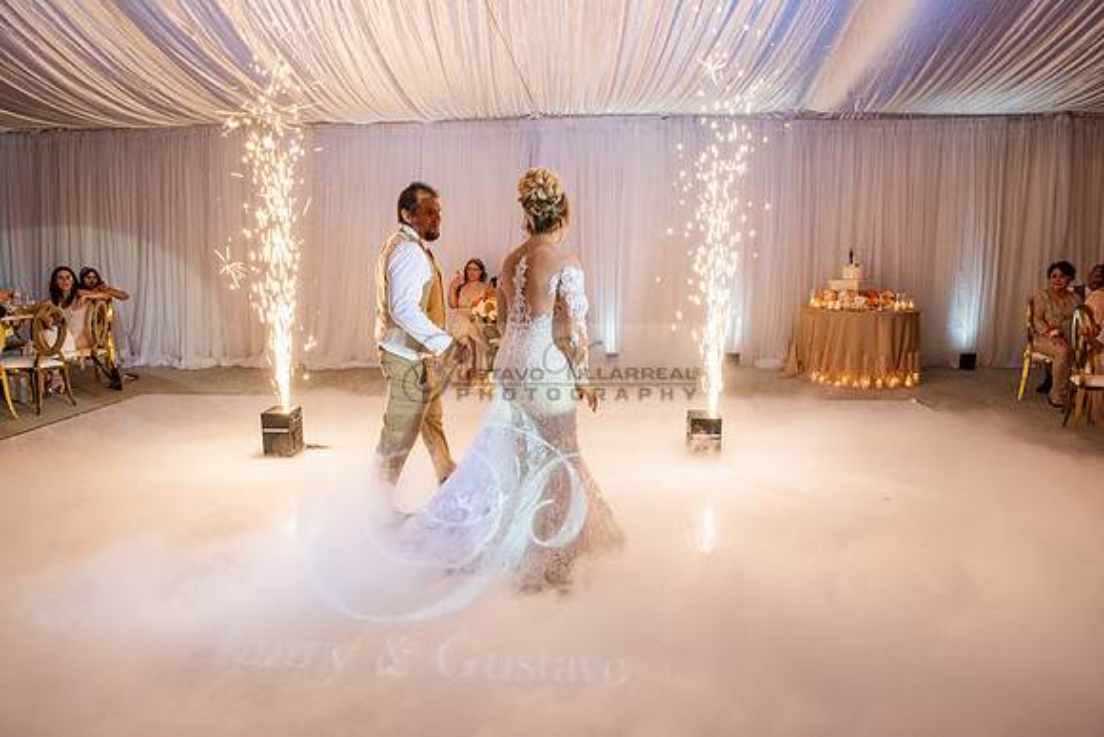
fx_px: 736
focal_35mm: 24
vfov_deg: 53.2
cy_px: 368
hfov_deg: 73.7
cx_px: 552
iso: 1000
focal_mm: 24
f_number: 8
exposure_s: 1/125
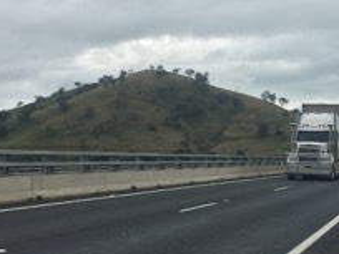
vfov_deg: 19.9
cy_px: 98
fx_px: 725
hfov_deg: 26.2
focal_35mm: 74
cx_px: 214
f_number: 2.2
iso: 32
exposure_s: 1/920
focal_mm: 4.15
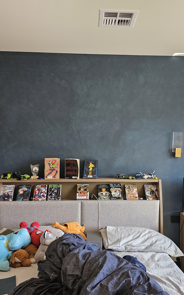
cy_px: 148
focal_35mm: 33
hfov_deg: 38.3
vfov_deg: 58.1
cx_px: 103
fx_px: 265
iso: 160
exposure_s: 1/180
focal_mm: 6.3
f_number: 1.7
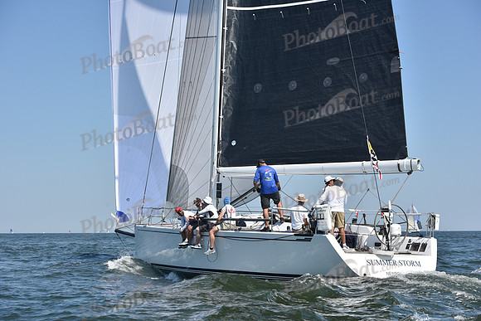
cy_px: 160
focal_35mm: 70
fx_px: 935
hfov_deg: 28.8
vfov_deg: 19.5
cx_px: 240
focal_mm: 70
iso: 250
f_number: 7.1
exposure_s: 1/1250
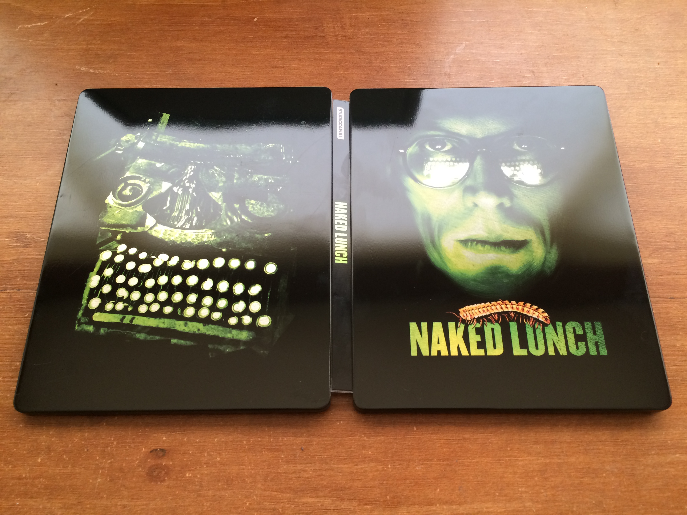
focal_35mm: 29
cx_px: 344
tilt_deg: -67.6
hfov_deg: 61.7
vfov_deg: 48.2
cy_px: 258
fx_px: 576
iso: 100
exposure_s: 1/30
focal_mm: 4.15
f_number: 2.2
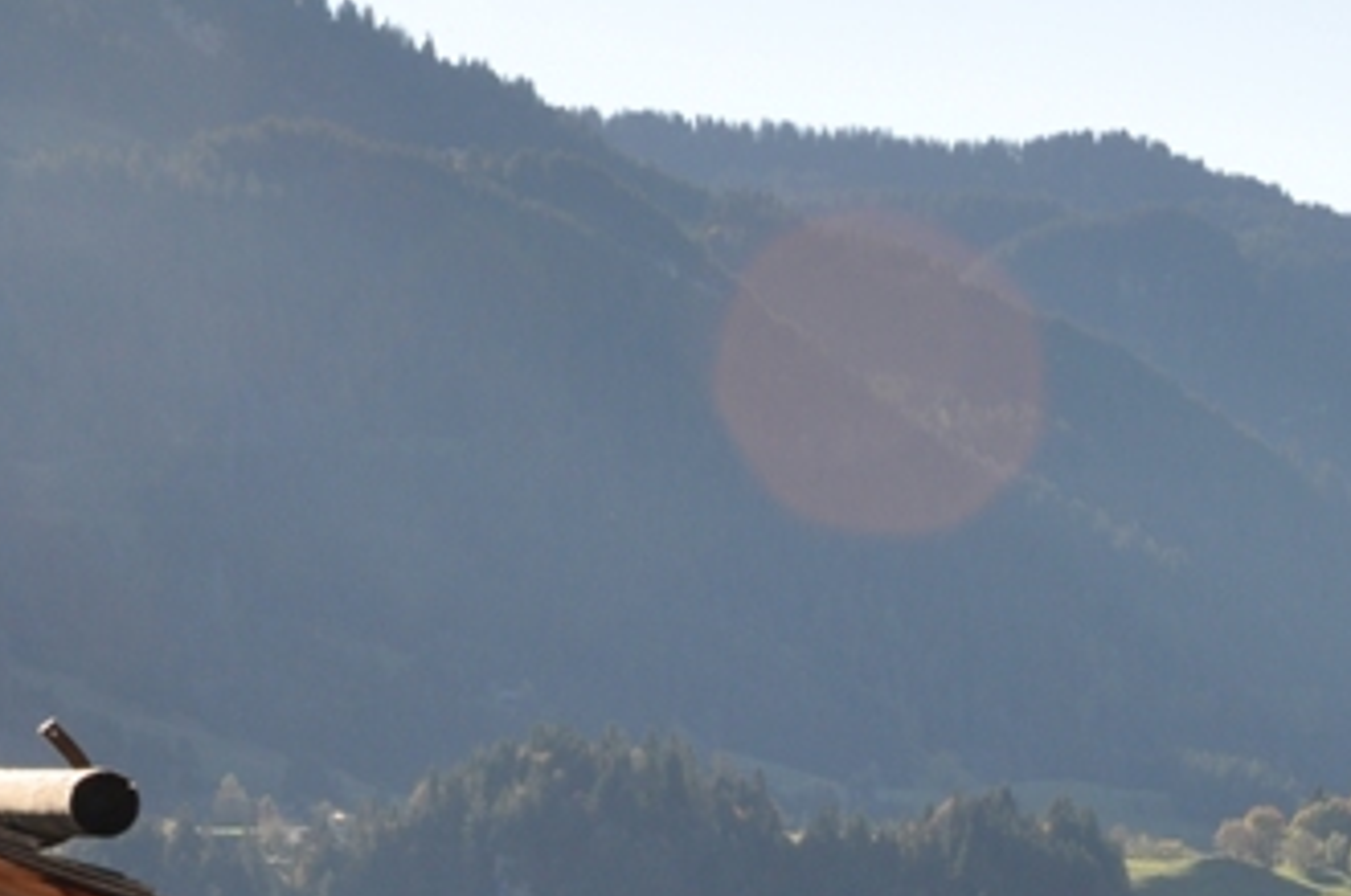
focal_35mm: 186
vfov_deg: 7.3
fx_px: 6970
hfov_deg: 10.7
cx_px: 1908
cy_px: 1150
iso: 200
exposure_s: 1/200
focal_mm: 40
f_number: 10
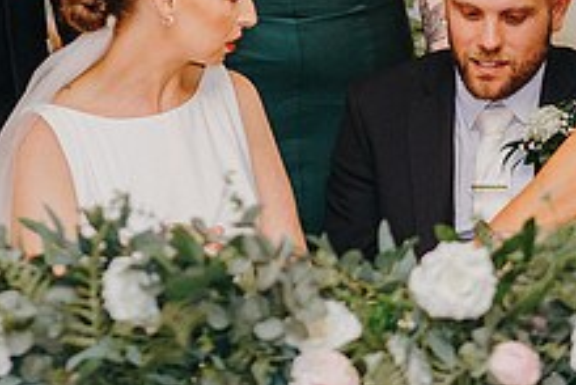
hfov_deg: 7.9
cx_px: 397
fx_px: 4147
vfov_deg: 5.3
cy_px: 5
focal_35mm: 259
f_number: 2.2
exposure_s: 1/200
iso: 1250
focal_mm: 85
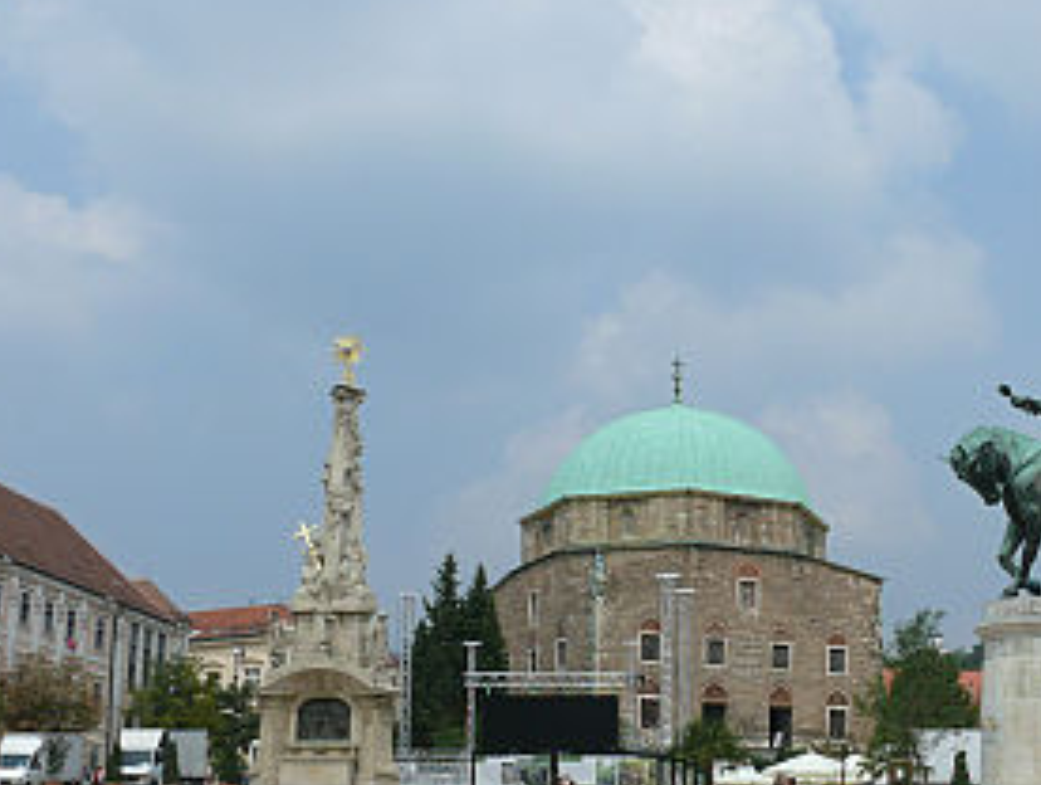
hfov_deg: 33.1
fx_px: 1717
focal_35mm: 57
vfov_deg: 25.4
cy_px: 589
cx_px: 766
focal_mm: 7.4
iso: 100
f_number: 8
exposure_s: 1/500
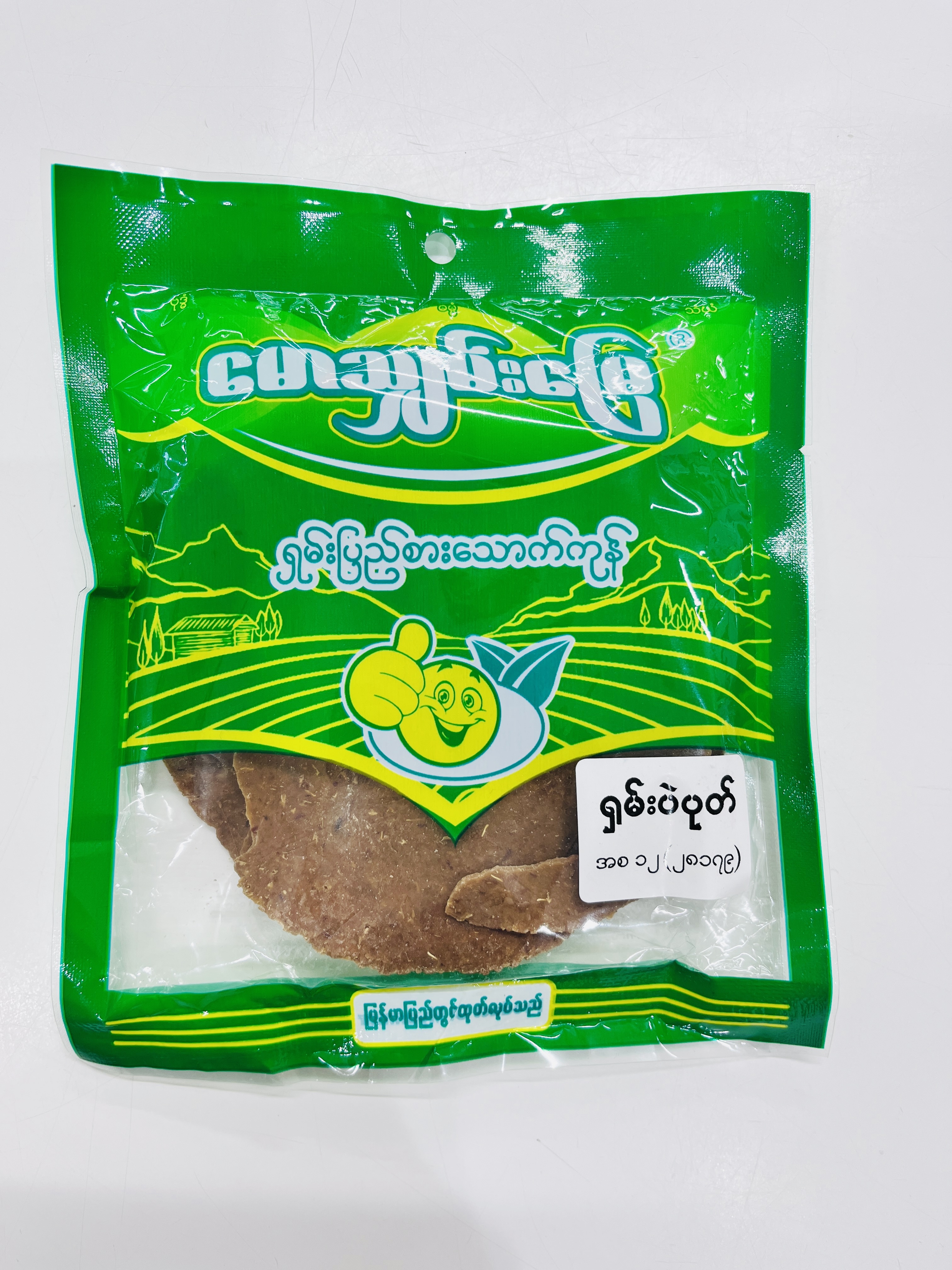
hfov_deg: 53.1
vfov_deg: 67.3
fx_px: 953
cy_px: 635
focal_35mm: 26
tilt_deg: -87.3
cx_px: 476
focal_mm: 5.1
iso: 40
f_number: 1.6
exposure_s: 1/100
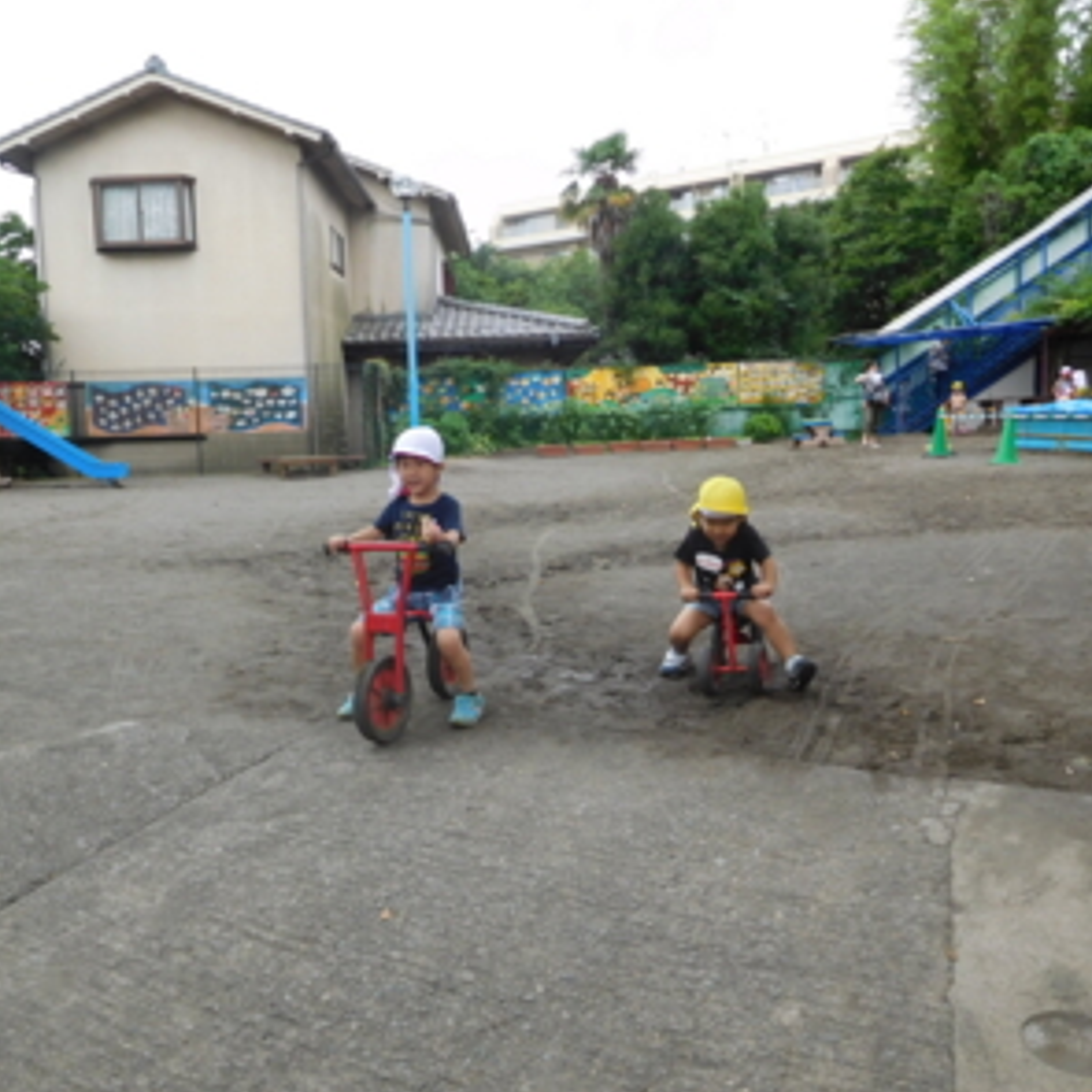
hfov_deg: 53.9
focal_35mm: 30
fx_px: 1071
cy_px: 544
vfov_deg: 54.0
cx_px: 470
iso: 125
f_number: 3.4
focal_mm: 4.5
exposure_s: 1/320
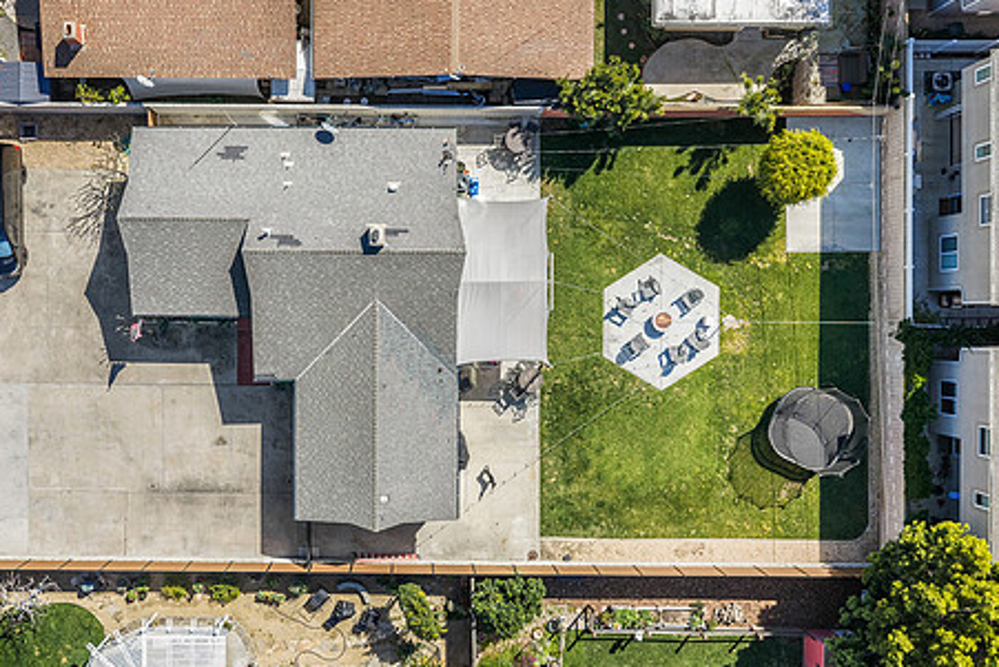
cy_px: 347
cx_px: 403
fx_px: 999
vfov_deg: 36.9
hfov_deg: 52.8
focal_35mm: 36
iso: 320
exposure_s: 1/1000
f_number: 2.8
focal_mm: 14.4
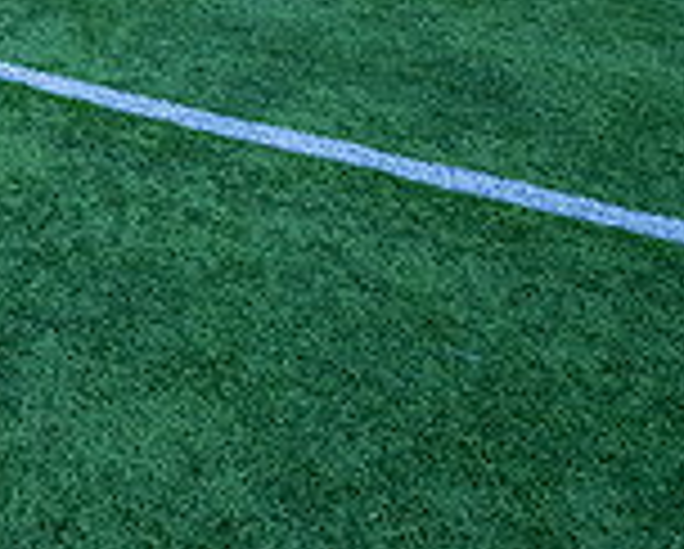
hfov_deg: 29.3
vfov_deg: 24.8
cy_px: -227
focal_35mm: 50
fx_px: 1013
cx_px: -230
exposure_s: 1/500
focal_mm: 14
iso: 500
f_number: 4
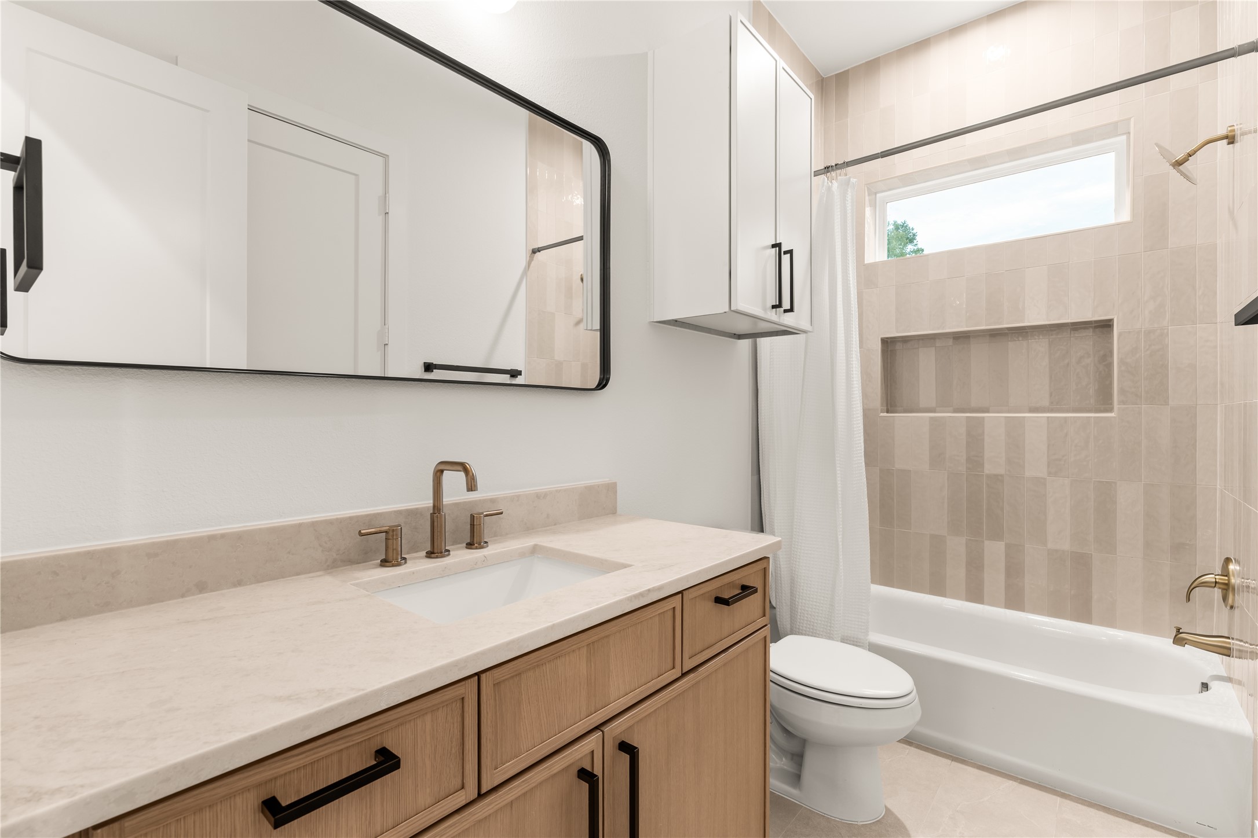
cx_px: 629
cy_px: 419
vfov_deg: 73.7
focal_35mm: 16
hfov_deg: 96.7
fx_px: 559
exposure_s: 3.2
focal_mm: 16
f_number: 9
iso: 200
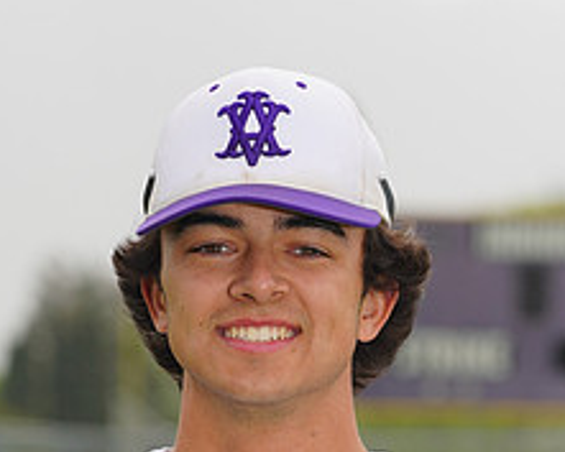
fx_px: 8866
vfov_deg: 2.9
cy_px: 725
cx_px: 277
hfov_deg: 3.6
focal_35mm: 530
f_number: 9
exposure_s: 1/250
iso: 160
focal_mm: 215
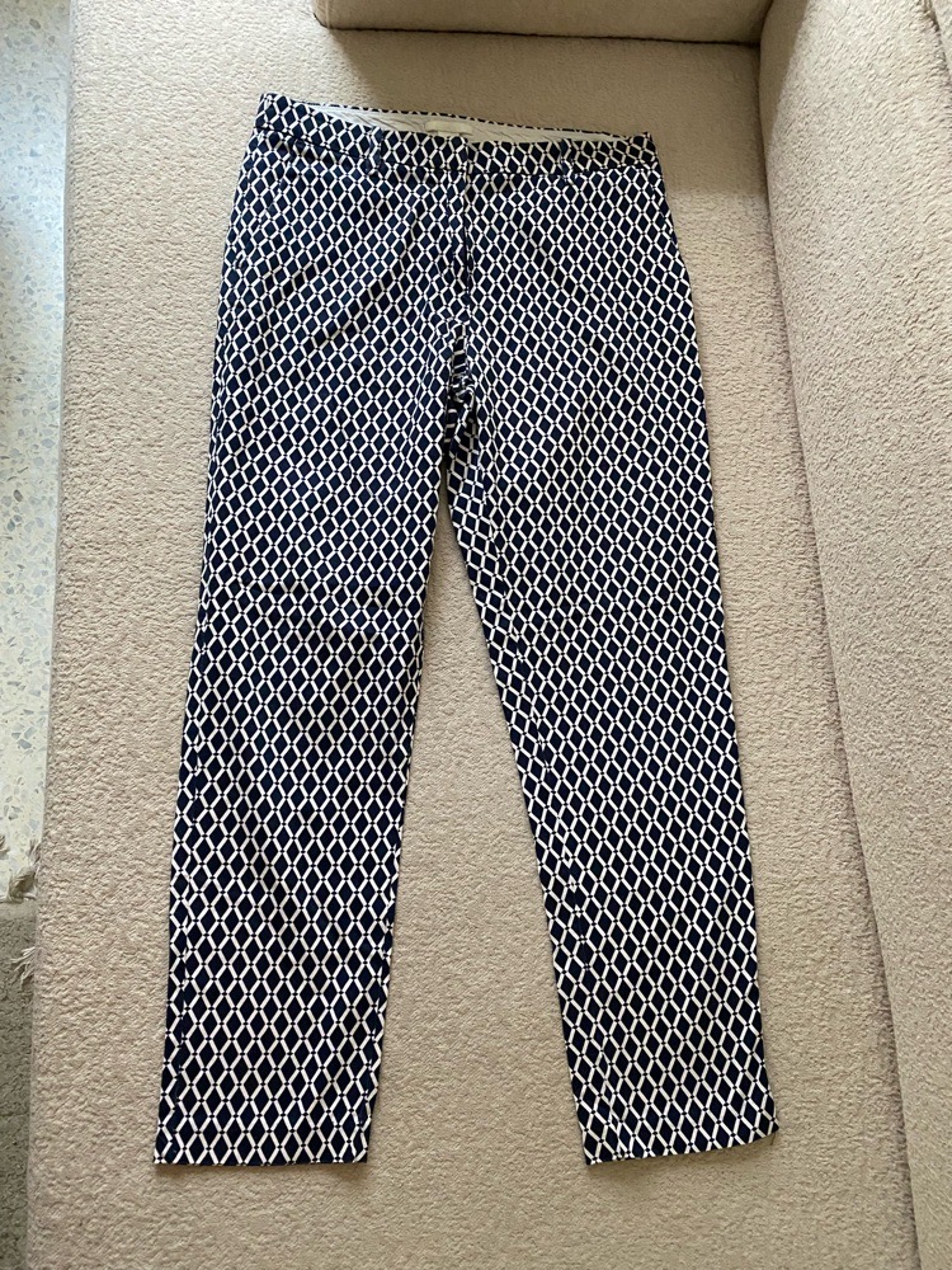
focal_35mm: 26
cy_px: 635
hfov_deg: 53.1
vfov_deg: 67.3
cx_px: 476
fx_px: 953
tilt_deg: -74.4
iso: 500
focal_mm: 4.25
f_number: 1.8
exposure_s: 1/59
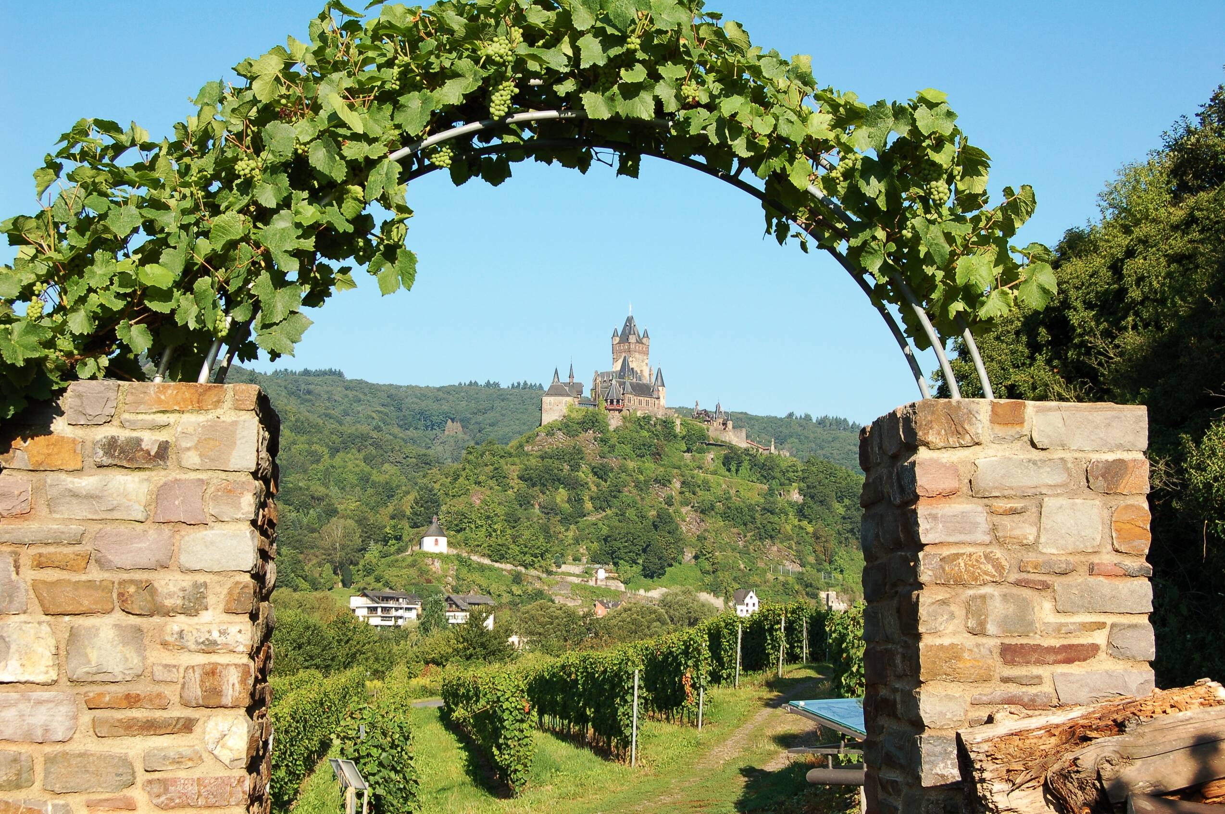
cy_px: 407
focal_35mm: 51
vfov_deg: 26.4
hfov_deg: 38.9
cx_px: 612
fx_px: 1734
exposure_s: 1/200
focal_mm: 34
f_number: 10
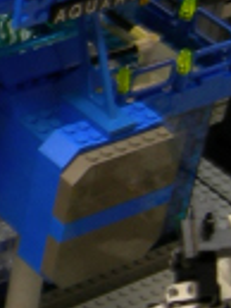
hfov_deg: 8.1
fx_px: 1581
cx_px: -143
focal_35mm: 178
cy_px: 117
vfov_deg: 11.1
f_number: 2.7
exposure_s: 1/7.1
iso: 64
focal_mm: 7.5
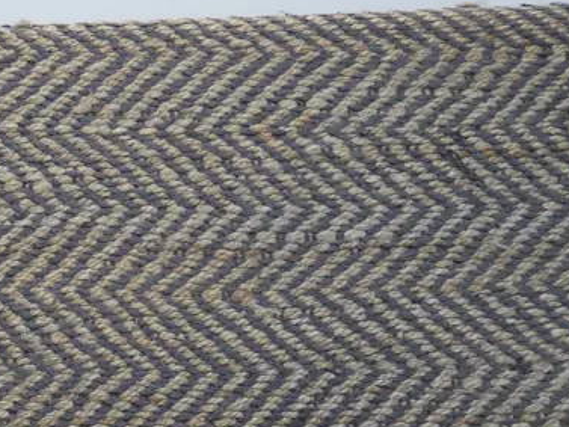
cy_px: 485
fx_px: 1431
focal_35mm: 87
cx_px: -115
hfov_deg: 21.0
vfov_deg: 16.4
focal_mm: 16
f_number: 3.6
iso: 800
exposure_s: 1/60
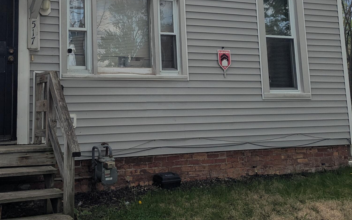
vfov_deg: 24.5
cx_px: 100
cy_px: 18
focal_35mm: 51
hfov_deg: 38.8
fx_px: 489
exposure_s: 1/1397
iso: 27
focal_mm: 6.81
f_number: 1.85
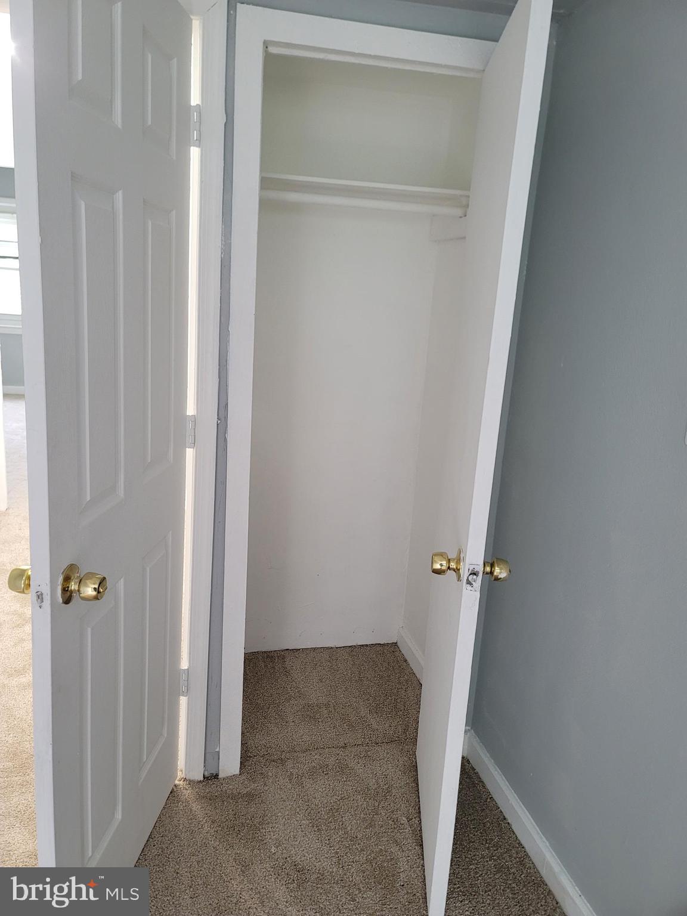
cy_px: 458
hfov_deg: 54.9
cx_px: 344
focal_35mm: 25
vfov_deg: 69.4
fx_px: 662
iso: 200
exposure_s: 1/60
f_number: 1.8
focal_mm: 7
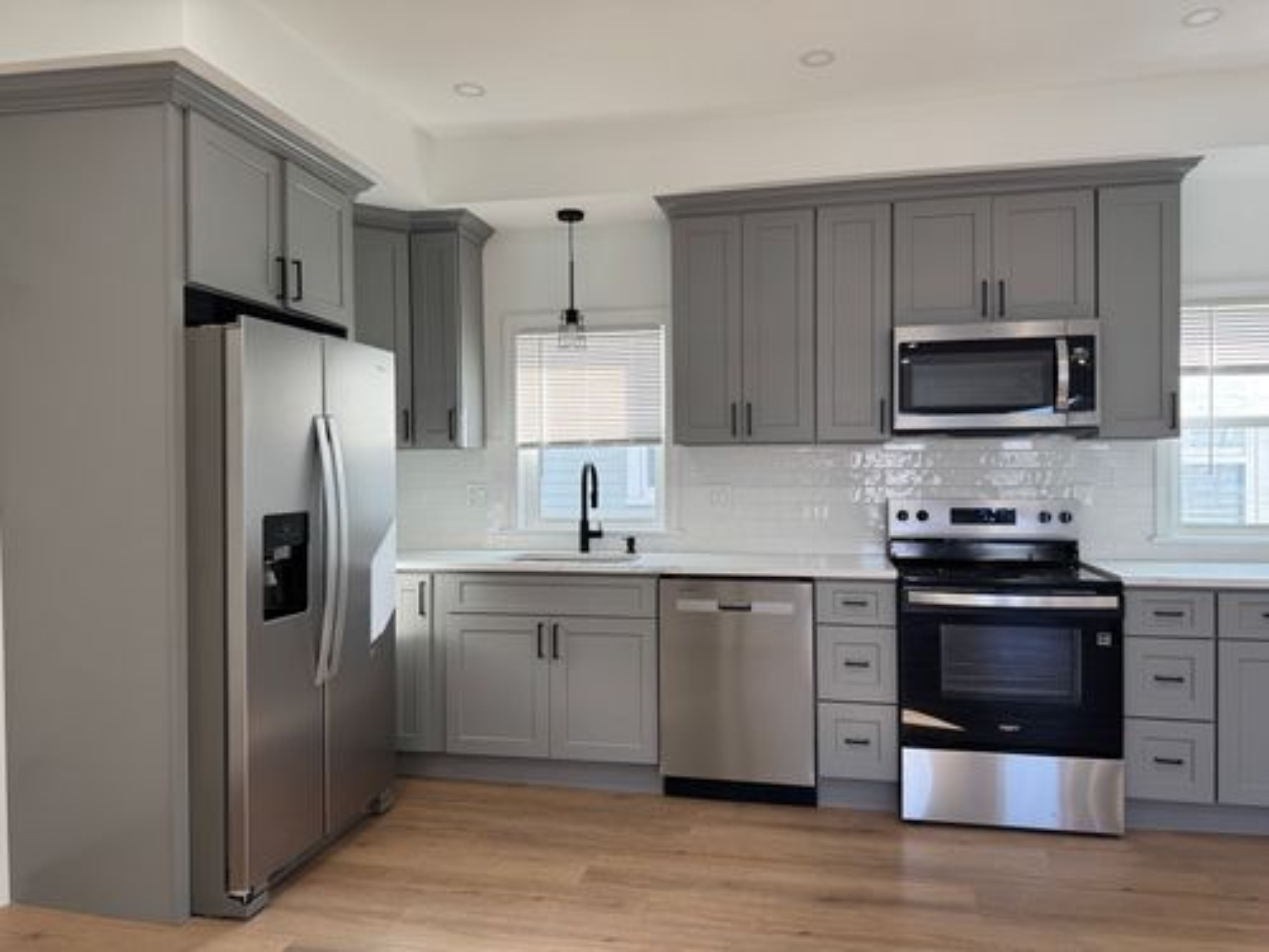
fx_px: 880
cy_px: 476
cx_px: 634
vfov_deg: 56.8
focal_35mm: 24
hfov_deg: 71.6
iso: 64
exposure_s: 1/120
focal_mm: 6.76
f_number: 1.78
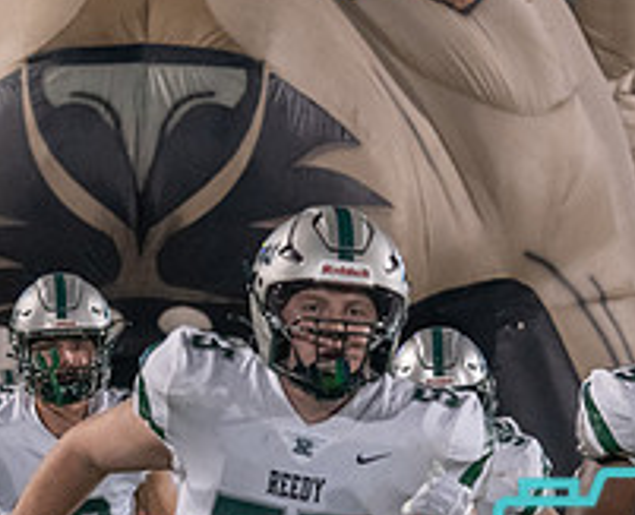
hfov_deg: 8.1
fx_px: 4497
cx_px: 338
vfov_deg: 6.5
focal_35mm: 238
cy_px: 652
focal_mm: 70
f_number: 3.5
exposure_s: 1/1000
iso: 4000
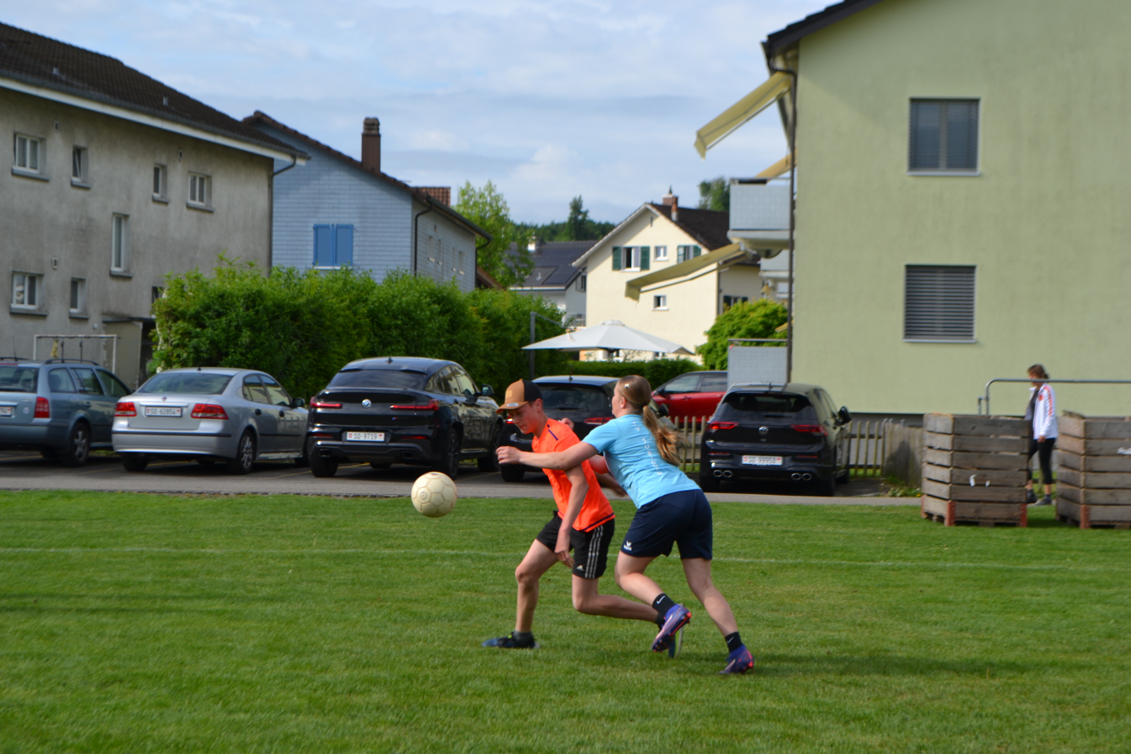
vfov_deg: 16.6
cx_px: 566
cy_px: 377
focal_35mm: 82
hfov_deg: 24.6
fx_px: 2591
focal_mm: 55
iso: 100
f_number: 8
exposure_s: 1/250
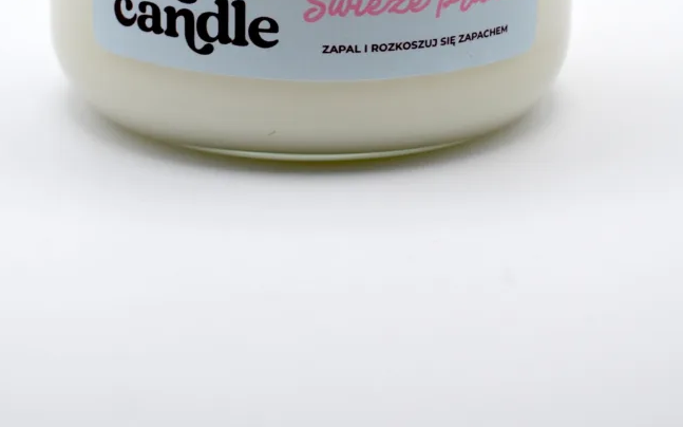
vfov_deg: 11.2
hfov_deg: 18.1
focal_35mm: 115
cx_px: 326
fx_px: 2140
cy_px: -96
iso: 100
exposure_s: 1/60
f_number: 5.6
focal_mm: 38
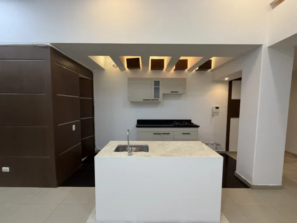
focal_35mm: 14
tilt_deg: -3.0
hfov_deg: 102.1
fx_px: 120
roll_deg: +0.5
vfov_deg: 85.7
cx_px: 148
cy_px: 112
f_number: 2.2
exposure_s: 1/120
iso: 250
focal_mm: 2.22
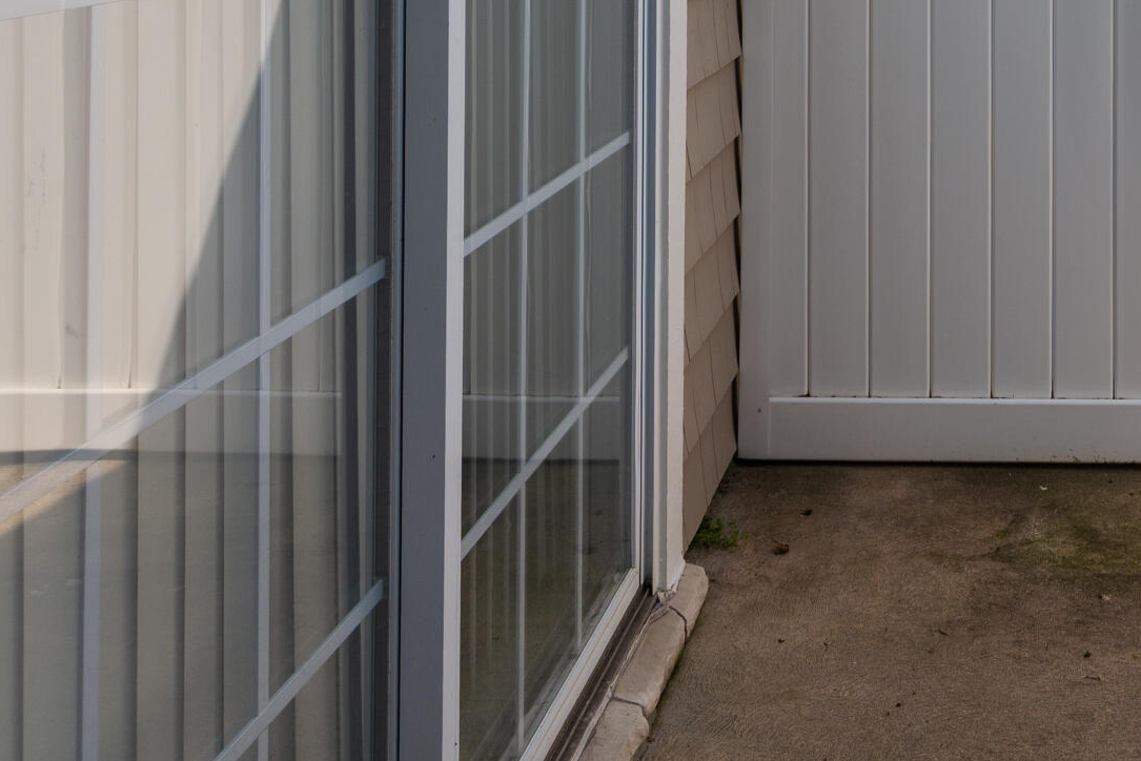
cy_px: -165
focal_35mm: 47
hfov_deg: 38.8
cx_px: 1037
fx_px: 1490
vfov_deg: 25.6
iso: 200
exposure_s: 1/400
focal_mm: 17
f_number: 9
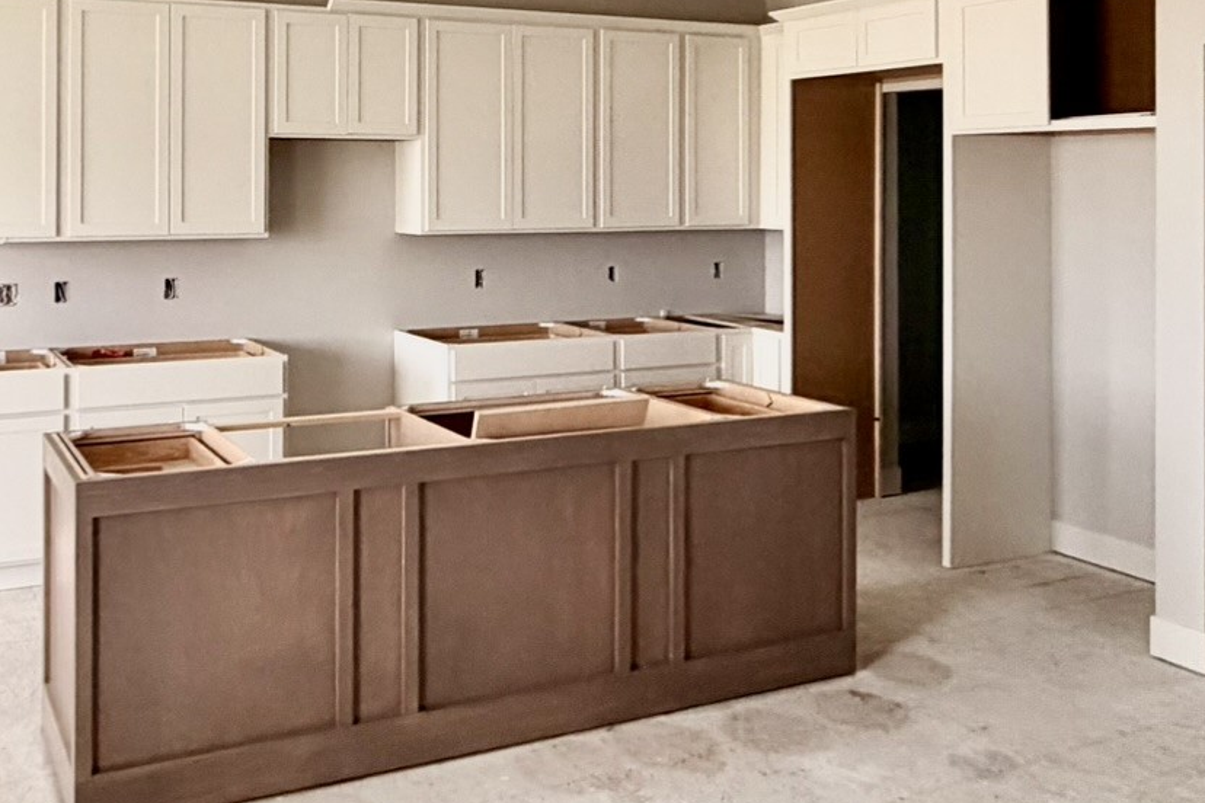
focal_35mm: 36
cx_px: 394
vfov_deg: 35.8
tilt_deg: +1.2
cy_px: 172
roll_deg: +0.0
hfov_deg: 52.1
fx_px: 1205
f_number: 2.2
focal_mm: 2.22
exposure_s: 1/60
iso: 320
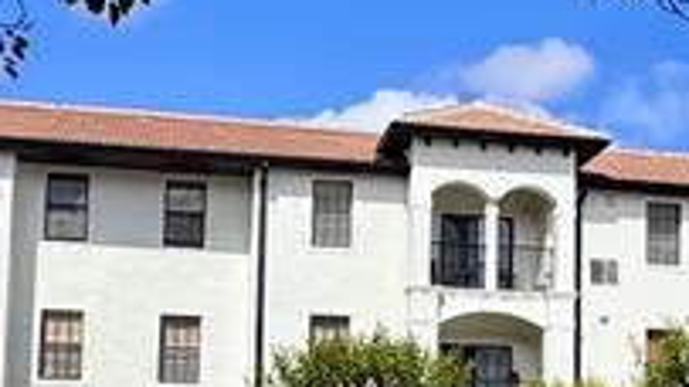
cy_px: 363
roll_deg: -0.2
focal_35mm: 77
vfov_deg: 15.4
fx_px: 1406
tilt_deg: +6.3
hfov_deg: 27.1
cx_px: 540
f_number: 2.2
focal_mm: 2.22
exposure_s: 1/3390
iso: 50
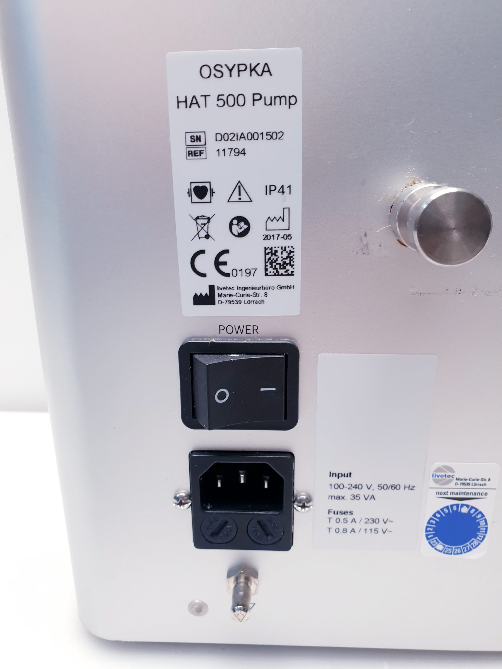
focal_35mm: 26
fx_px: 503
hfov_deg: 53.1
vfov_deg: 67.3
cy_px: 334
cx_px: 251
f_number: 2.4
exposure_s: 1/50
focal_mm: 4.3
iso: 64
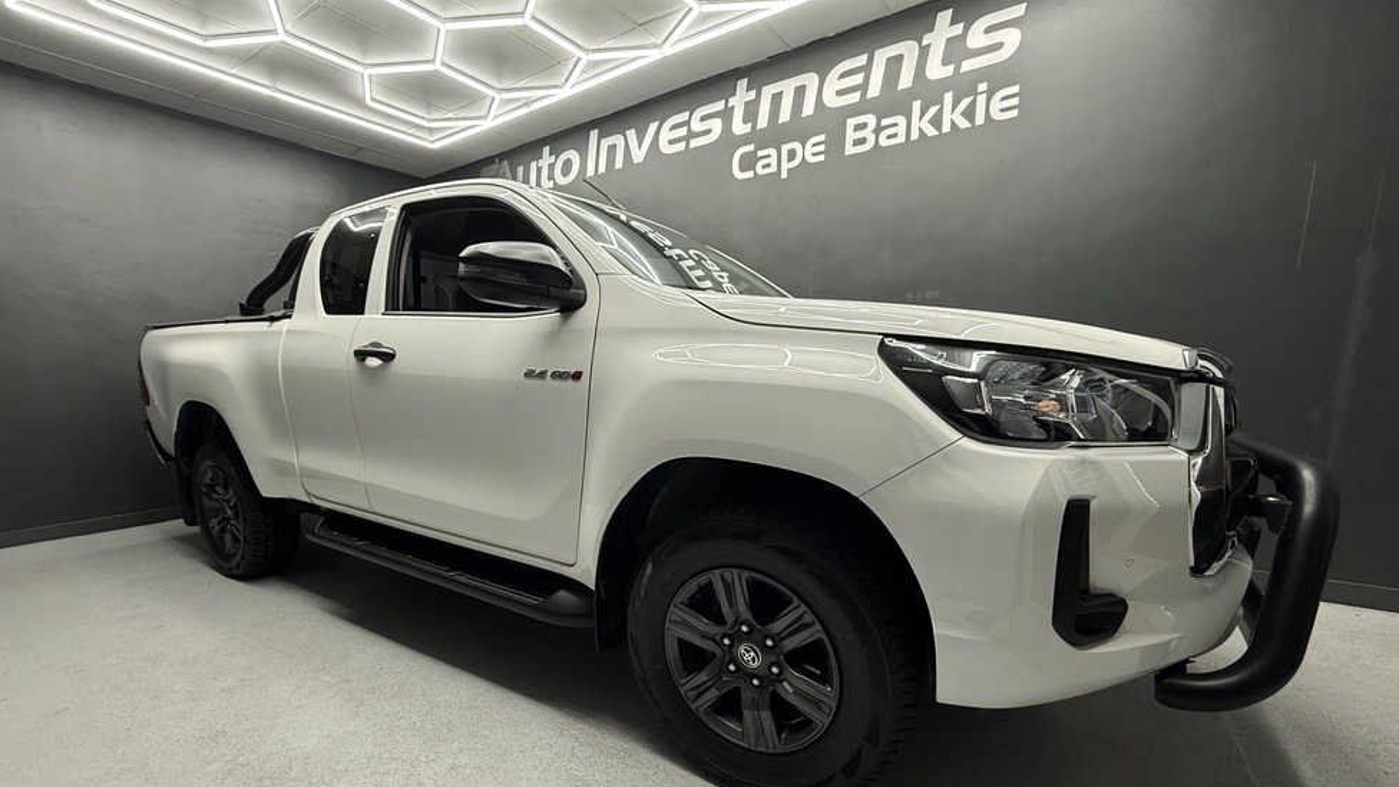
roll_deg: +0.4
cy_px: 480
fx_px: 594
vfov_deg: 66.3
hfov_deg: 99.3
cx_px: 675
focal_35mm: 16
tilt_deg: -9.7
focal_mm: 2.22
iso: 200
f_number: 2.2
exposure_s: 1/100
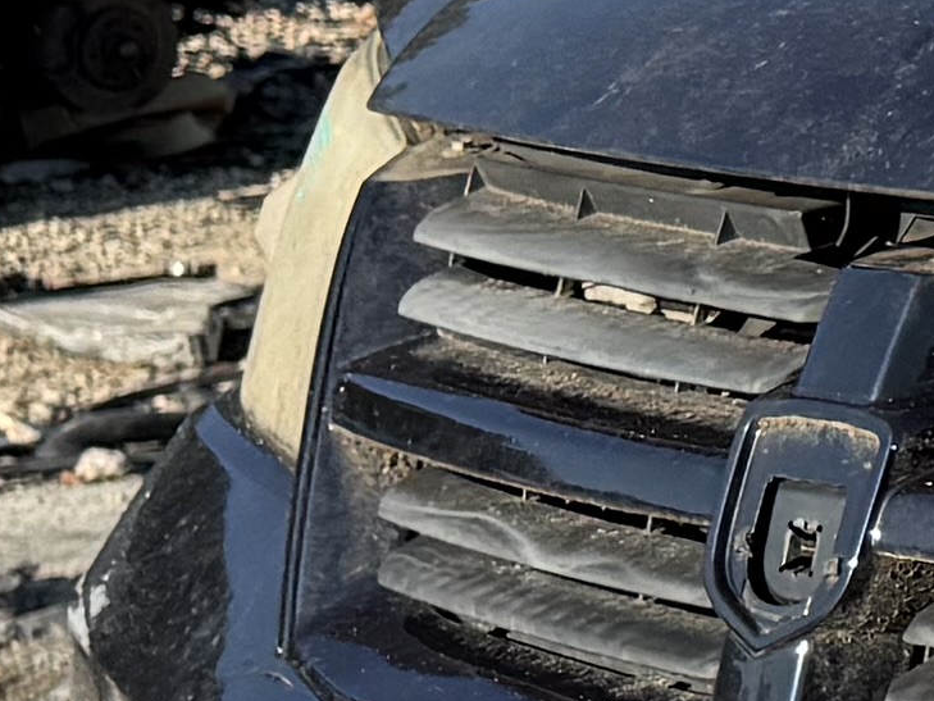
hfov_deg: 8.6
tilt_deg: -7.2
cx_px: 2888
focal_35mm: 188
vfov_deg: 7.9
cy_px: 292
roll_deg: +3.6
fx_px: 5073
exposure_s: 1/2611
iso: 80
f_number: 1.78
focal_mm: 6.76
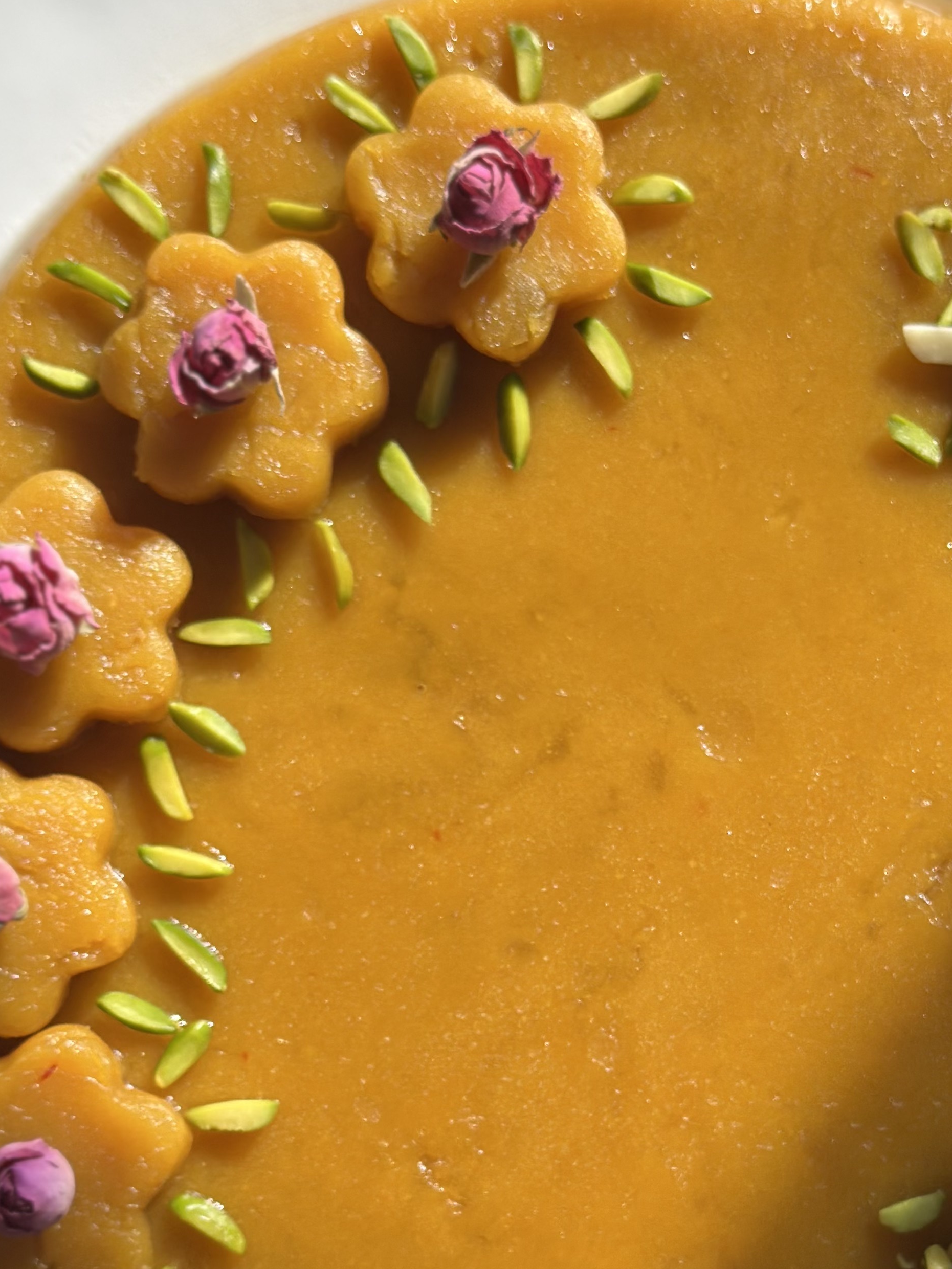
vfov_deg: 24.9
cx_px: 674
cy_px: 826
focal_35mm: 78
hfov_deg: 18.8
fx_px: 2860
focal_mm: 6.86
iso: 80
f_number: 1.78
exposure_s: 1/608
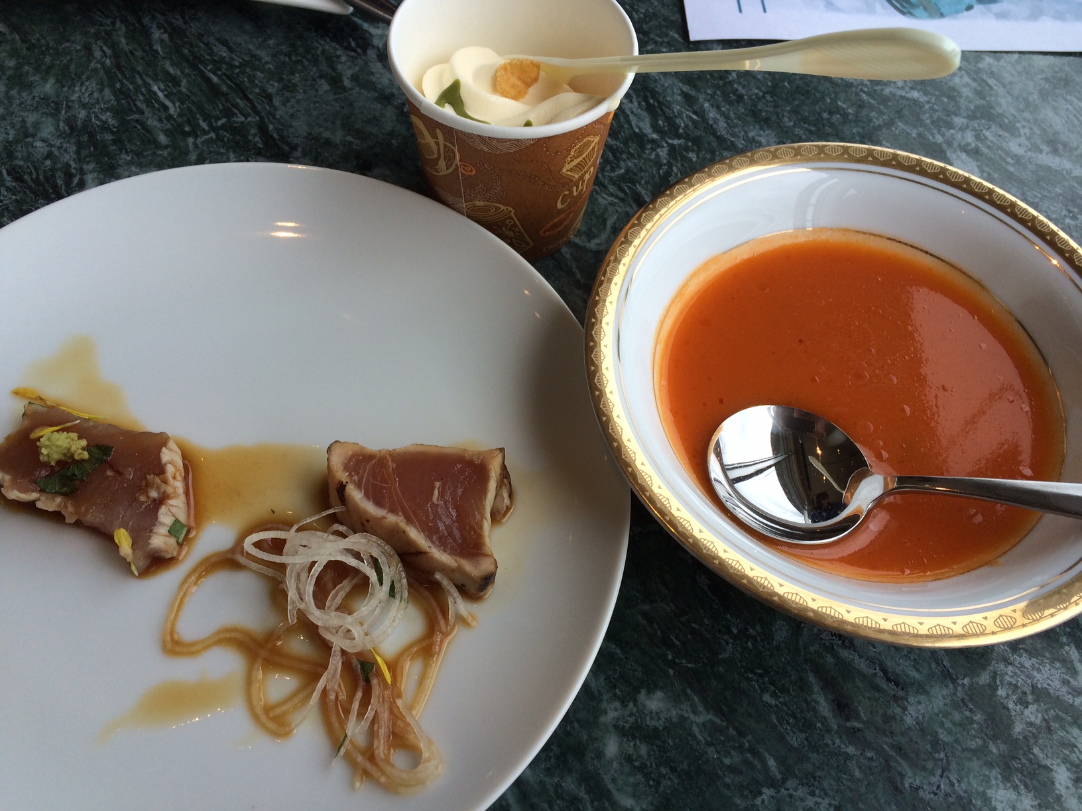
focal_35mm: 29
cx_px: 541
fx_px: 906
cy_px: 406
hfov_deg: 61.7
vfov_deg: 48.2
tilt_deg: -60.6
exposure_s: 1/277
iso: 32
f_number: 2.2
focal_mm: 4.15
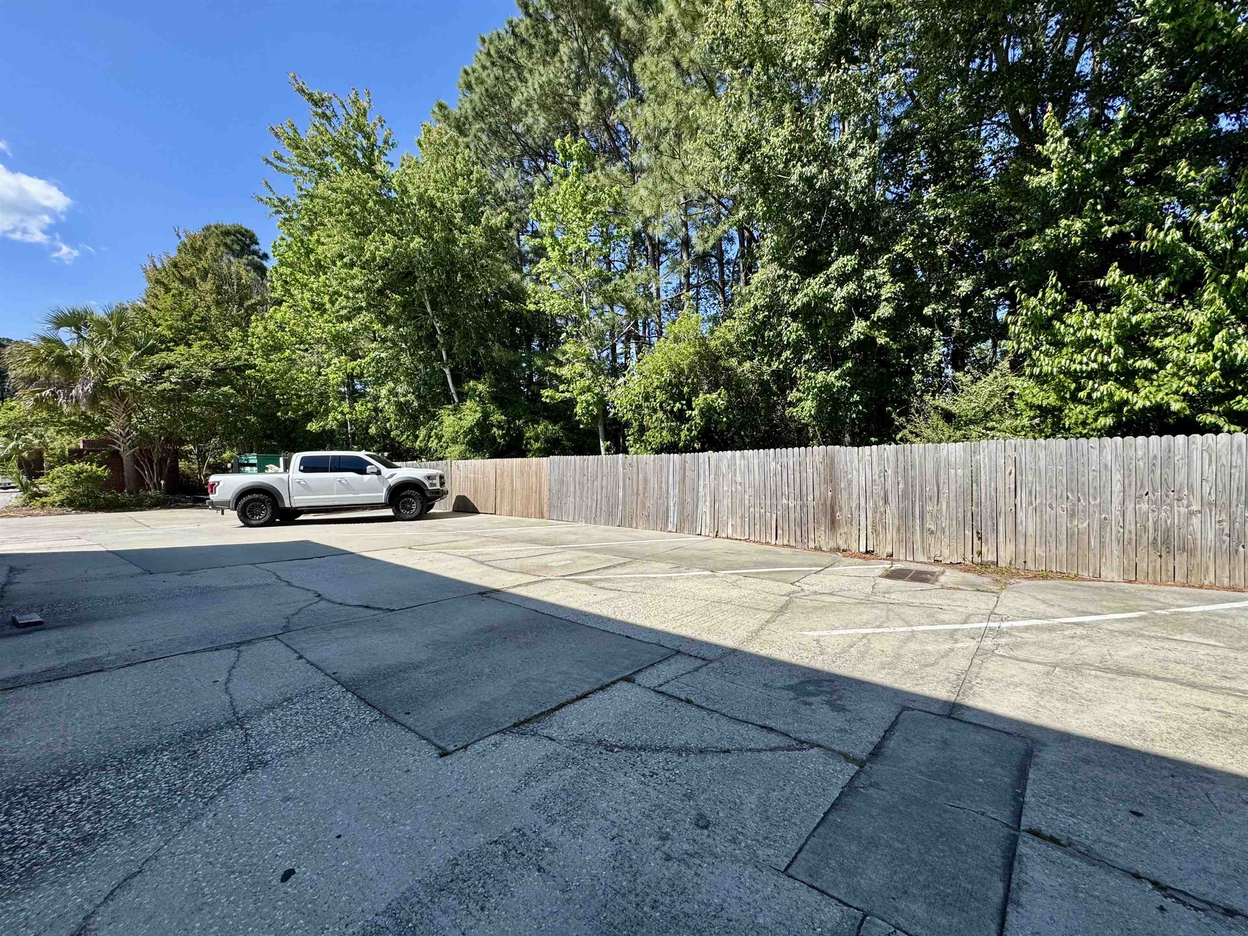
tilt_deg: -0.6
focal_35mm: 14
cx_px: 624
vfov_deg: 85.7
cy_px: 468
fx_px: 505
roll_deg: +1.1
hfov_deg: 102.1
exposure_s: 1/1672
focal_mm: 2.22
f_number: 2.2
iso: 50
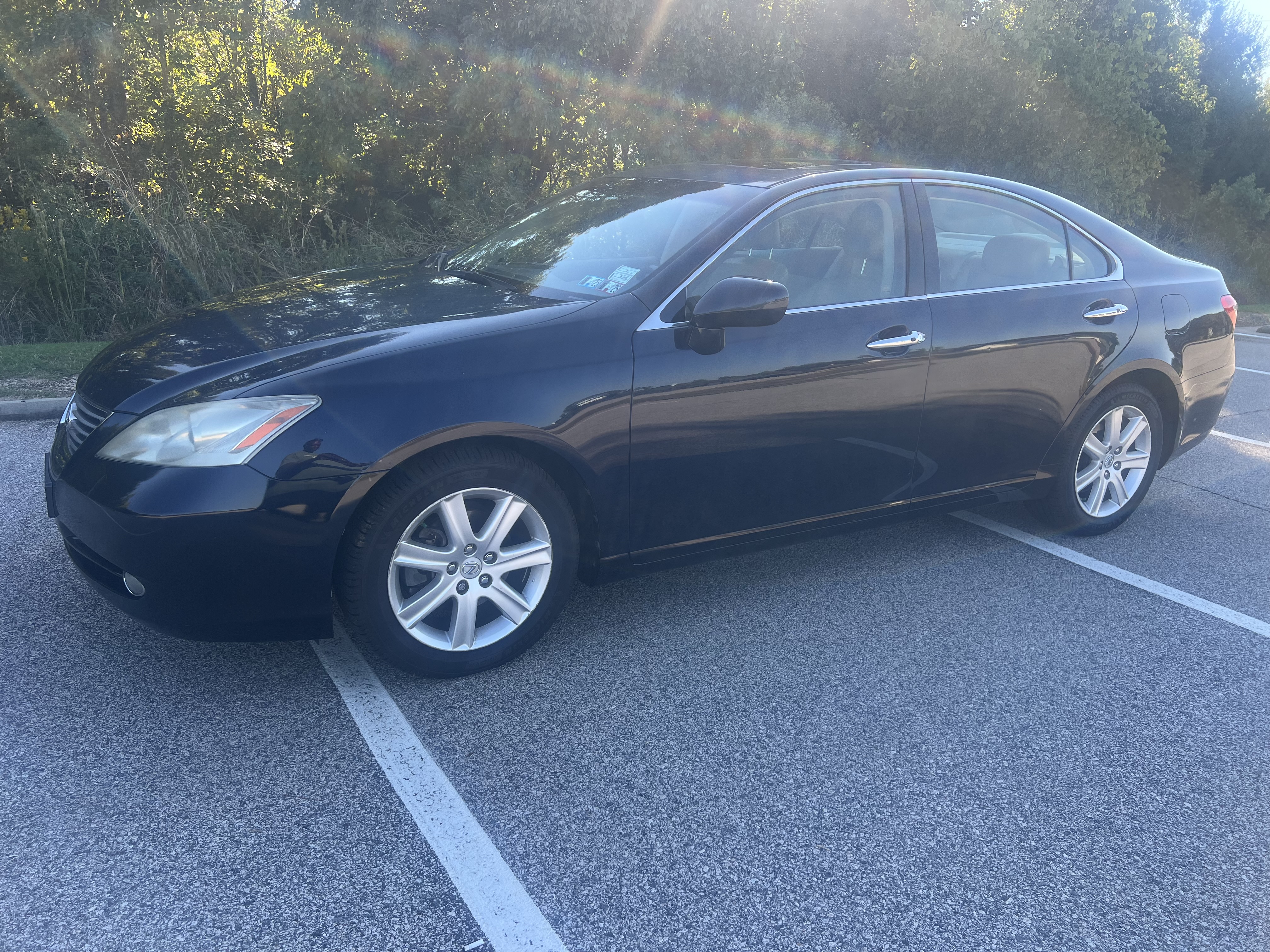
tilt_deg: -16.2
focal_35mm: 26
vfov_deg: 53.1
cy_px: 476
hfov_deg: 67.3
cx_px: 635
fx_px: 954
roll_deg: -1.6
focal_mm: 5.7
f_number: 1.5
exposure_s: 1/748
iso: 50
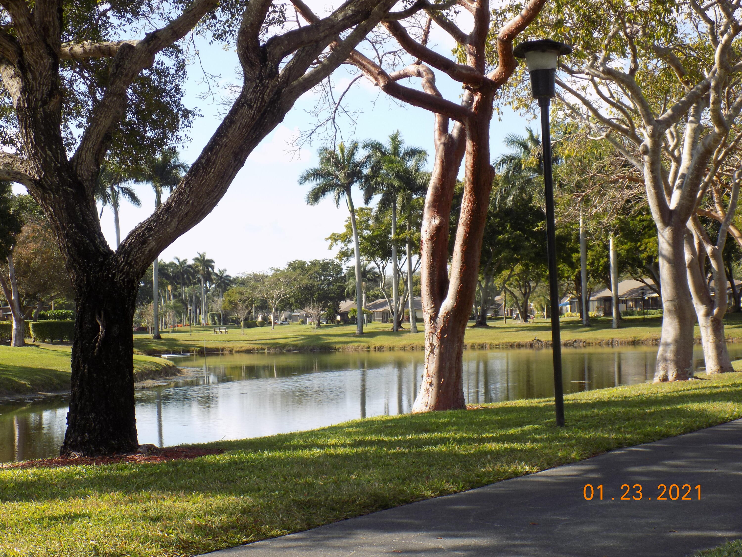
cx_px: 371
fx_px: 1265
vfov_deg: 24.8
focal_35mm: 59
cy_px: 278
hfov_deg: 32.7
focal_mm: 10.5
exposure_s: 1/400
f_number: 4
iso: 80
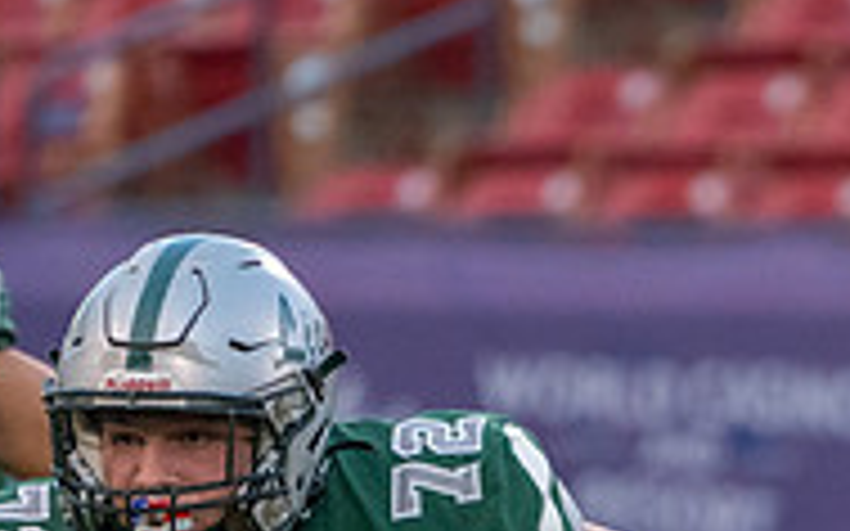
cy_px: 875
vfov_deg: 0.7
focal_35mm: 1760
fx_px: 40759
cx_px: 1129
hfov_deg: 1.2
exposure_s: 1/1250
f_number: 5.6
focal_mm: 400
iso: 3200
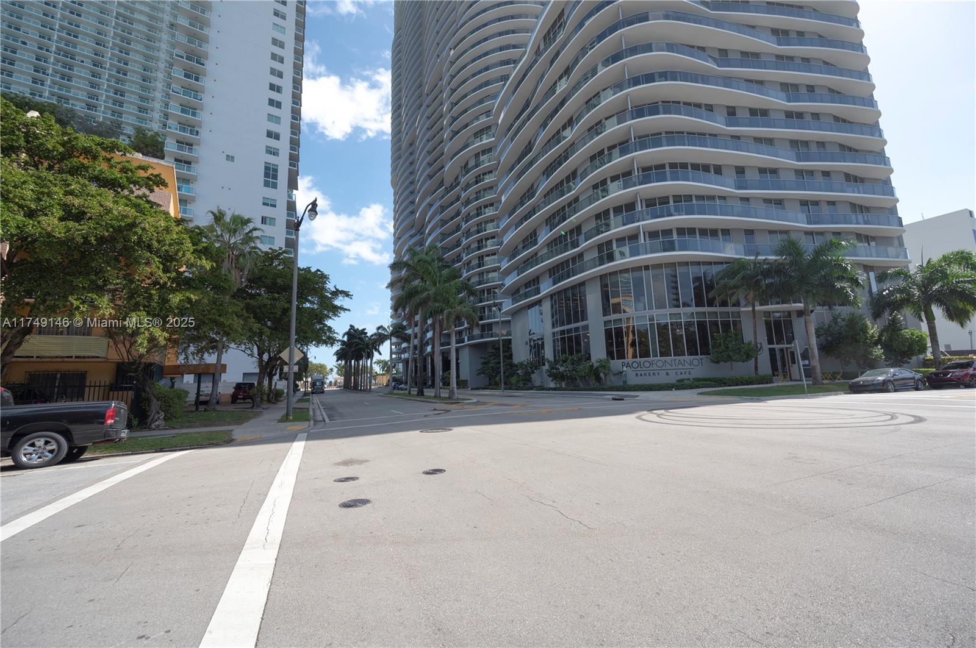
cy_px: 324
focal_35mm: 14
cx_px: 488
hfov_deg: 104.3
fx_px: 379
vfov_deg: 81.1
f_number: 6.3
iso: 100
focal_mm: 14
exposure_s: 1/320
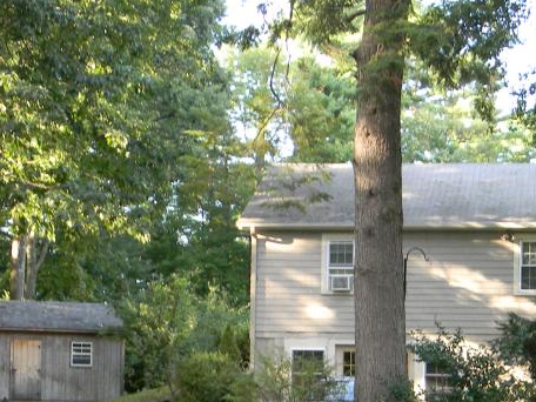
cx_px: 415
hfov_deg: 21.1
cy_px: 355
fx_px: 1425
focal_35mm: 92
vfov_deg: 15.9
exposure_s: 1/30
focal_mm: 7.3
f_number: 3.8
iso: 140
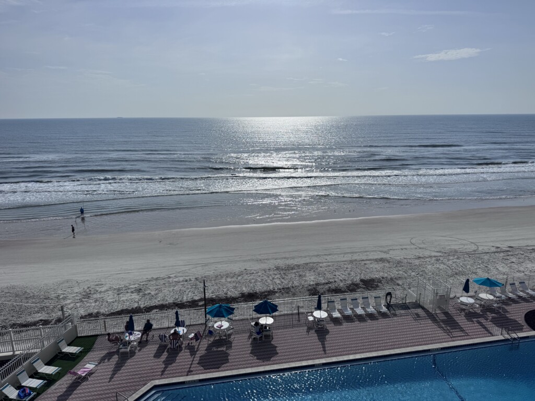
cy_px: 200
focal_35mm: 24
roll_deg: +0.4
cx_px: 268
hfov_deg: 71.6
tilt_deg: -13.7
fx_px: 371
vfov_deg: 56.8
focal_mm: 6.76
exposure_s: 1/28571
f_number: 1.78
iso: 80
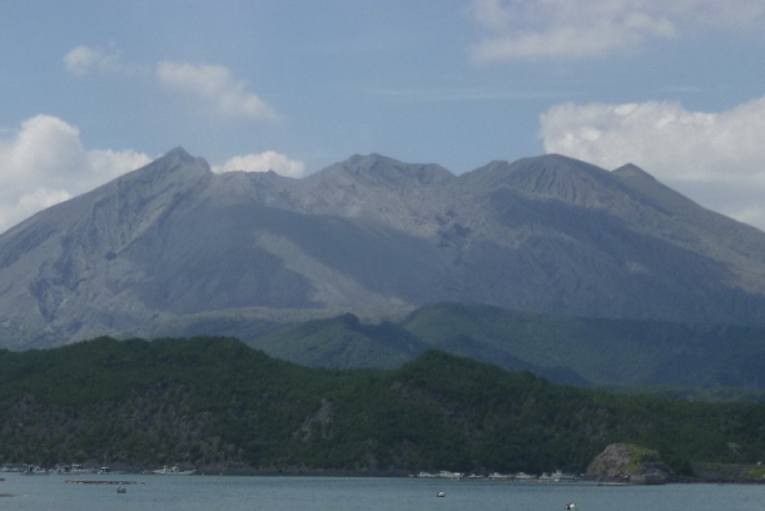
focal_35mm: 108
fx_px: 2296
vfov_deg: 12.6
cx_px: 269
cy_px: 467
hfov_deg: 18.9
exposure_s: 1/500
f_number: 5.3
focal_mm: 11.1
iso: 100
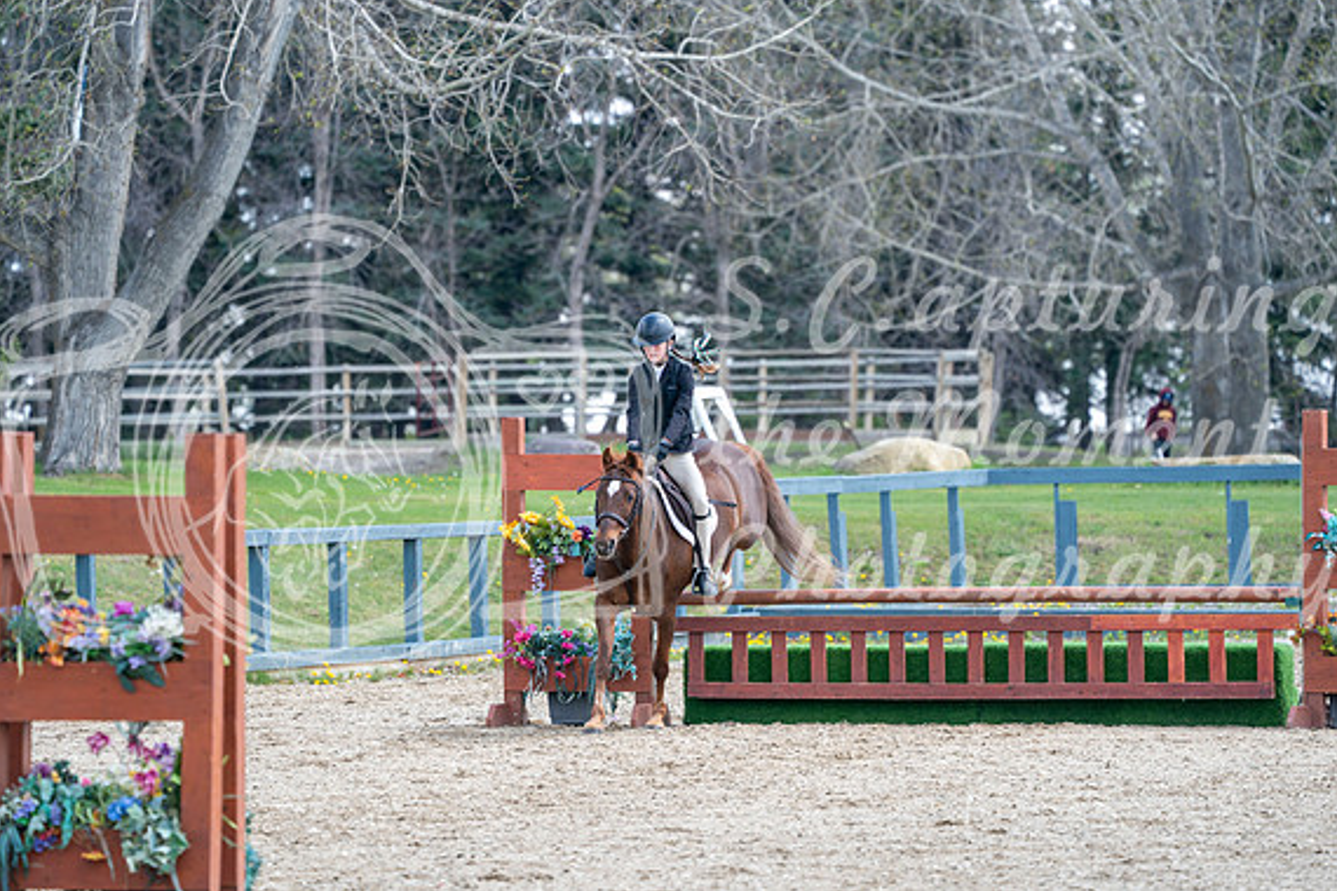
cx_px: 659
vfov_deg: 4.6
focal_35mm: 296
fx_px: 10992
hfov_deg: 7.0
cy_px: 440
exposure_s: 1/320
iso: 250
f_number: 5.6
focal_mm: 291
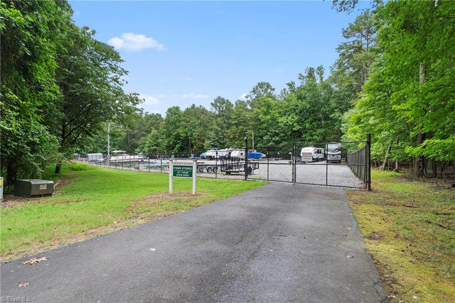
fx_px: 256
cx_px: 228
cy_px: 152
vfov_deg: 61.3
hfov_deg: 83.3
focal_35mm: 20
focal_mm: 13.5
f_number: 10
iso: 250
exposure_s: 1/80
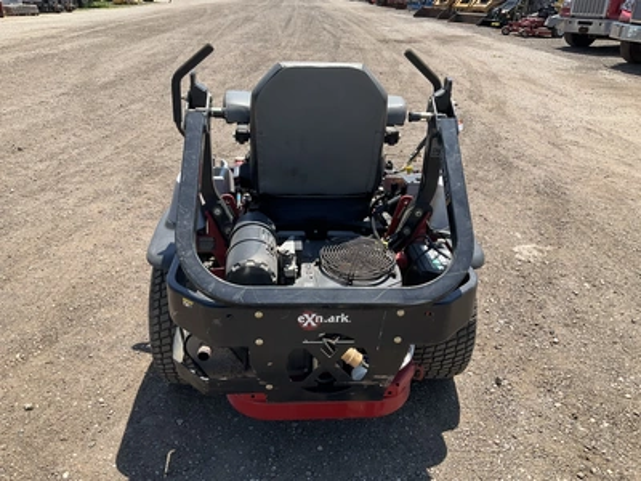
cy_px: 240
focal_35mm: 29
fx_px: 537
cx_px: 320
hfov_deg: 61.7
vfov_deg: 48.2
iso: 25
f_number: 1.8
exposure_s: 1/929
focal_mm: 3
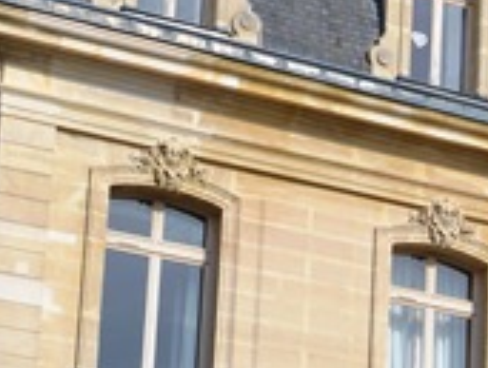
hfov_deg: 12.7
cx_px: 705
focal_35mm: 148
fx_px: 2091
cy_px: 455
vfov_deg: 9.9
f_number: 9
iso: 100
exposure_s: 1/320
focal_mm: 22
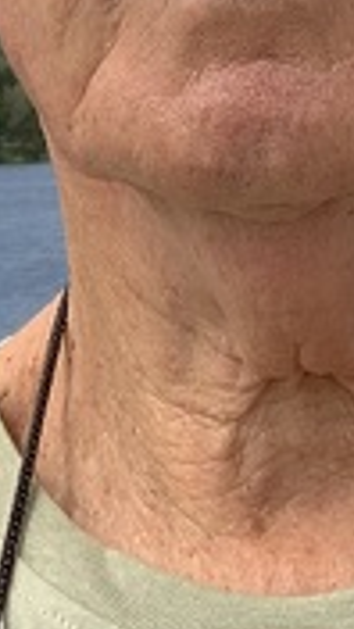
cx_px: 241
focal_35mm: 139
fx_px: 2320
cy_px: -504
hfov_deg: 8.7
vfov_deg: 13.8
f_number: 2.2
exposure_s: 1/689
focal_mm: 2.87
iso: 25
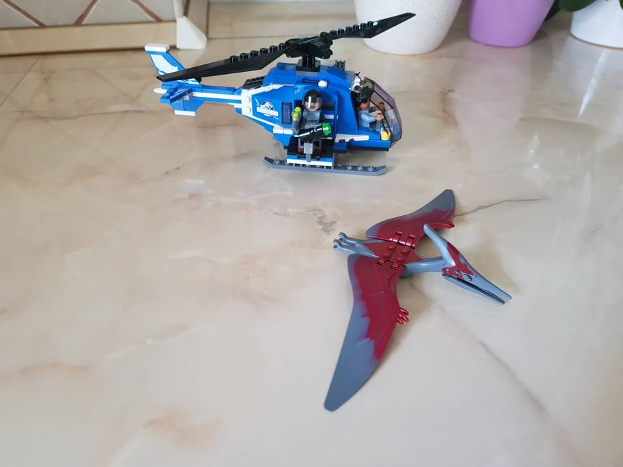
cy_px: 234
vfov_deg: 53.1
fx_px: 468
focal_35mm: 26
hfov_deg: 67.3
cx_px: 312
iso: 200
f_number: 1.7
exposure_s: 1/30
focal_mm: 4.2
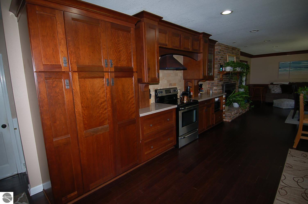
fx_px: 154
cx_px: 154
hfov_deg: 90.1
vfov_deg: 67.3
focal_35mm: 18
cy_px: 102
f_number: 4
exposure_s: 1/60
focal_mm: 12
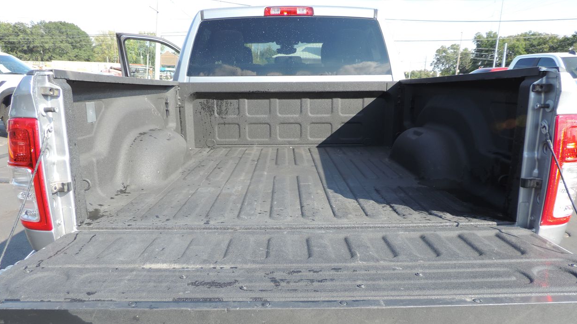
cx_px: 285
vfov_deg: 42.6
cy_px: 197
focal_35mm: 27
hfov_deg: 69.9
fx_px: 413
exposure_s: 1/320
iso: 80
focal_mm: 4.3
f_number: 3
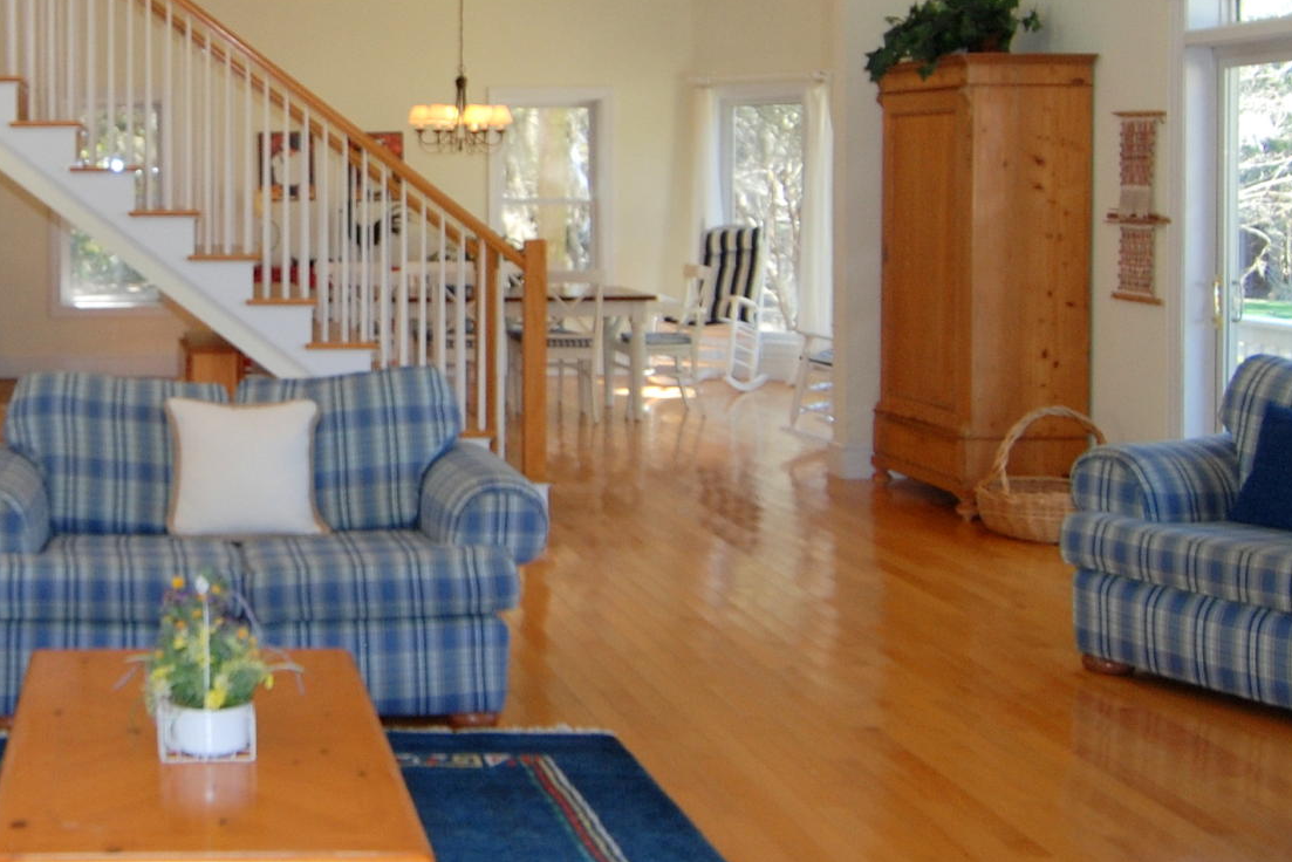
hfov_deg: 38.0
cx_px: 159
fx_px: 1759
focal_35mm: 49
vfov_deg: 27.2
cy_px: 213
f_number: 4
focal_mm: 12
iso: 200
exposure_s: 1/60
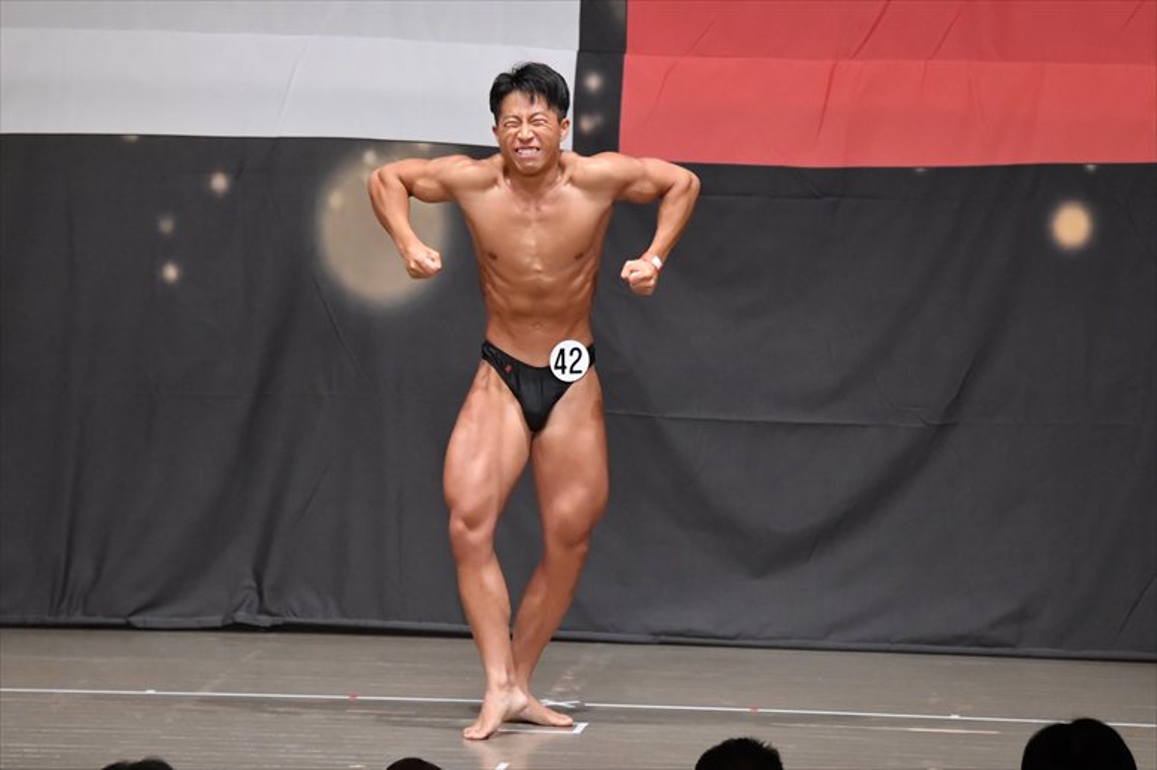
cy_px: 385
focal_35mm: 225
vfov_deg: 6.1
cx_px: 578
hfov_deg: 9.2
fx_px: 7228
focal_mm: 150
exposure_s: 1/400
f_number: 5.6
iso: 6400
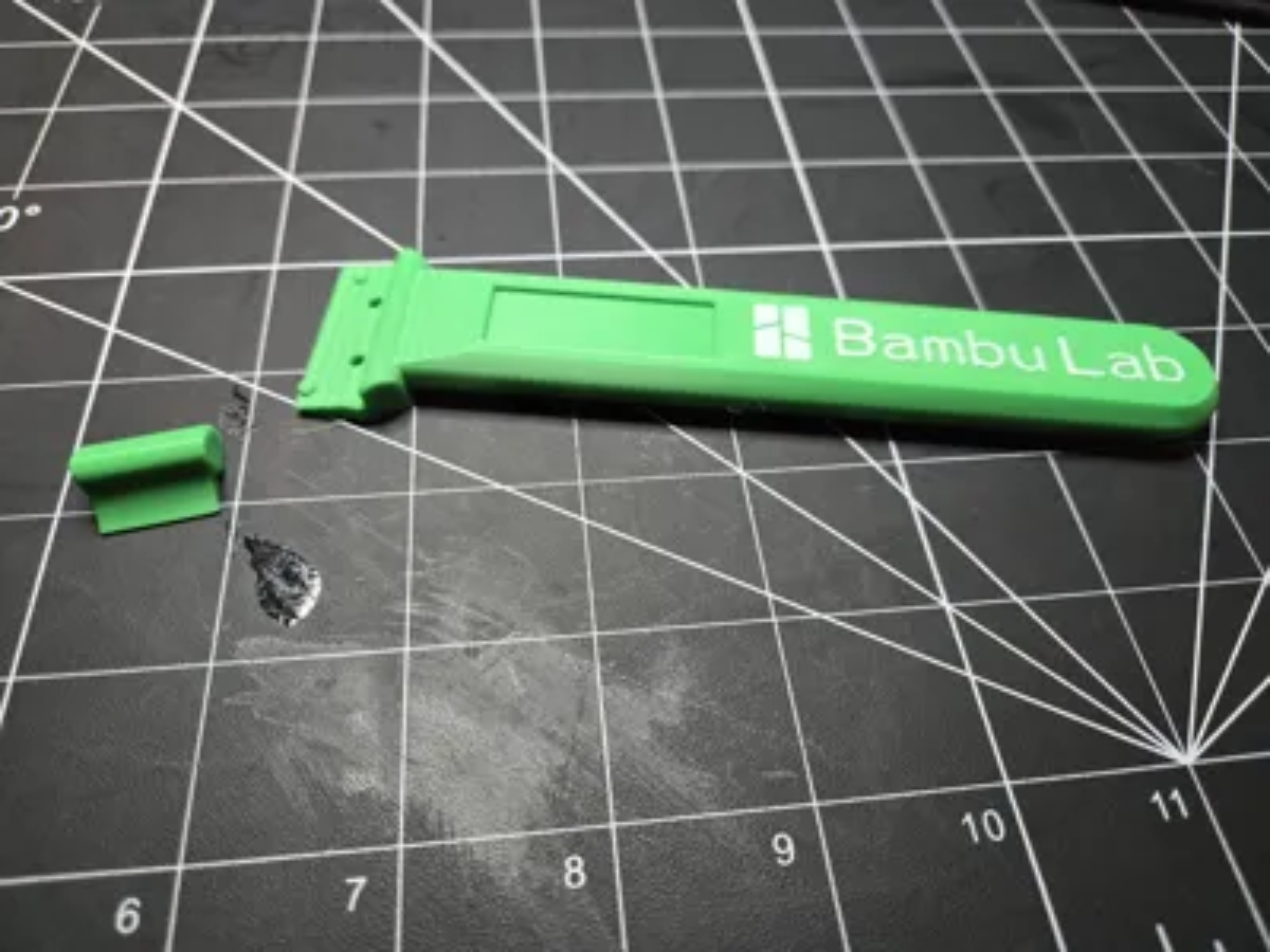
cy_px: 476
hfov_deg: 73.9
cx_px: 635
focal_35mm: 23
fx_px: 844
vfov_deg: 58.9
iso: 500
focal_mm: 5.4
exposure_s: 1/120
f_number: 1.8
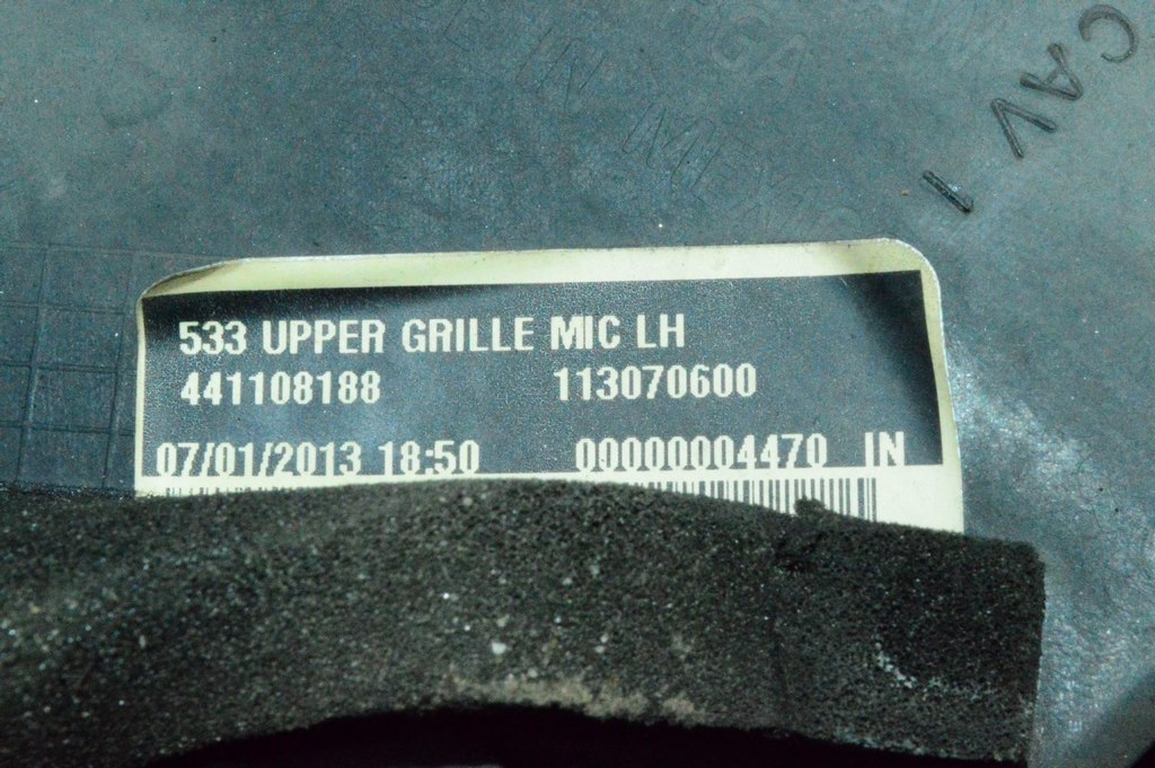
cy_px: 384
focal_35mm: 82
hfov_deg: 24.6
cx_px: 578
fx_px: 2645
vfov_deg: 16.5
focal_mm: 55
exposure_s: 1/80
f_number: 36
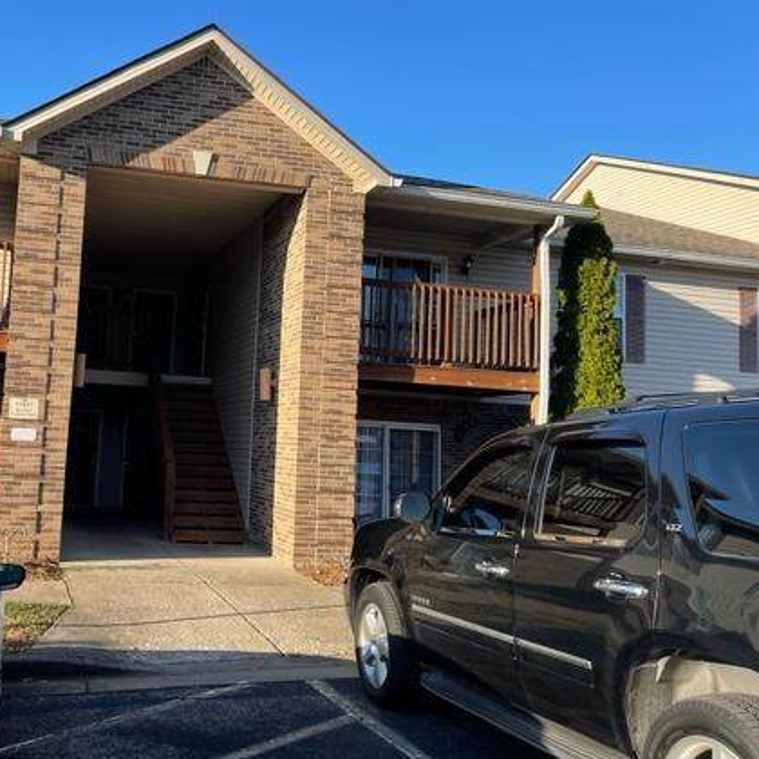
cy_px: 342
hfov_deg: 45.8
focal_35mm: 35
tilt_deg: +3.4
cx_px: 206
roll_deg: -3.0
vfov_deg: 47.2
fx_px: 868
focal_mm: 5.1
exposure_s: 1/1339
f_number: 1.6
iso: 32
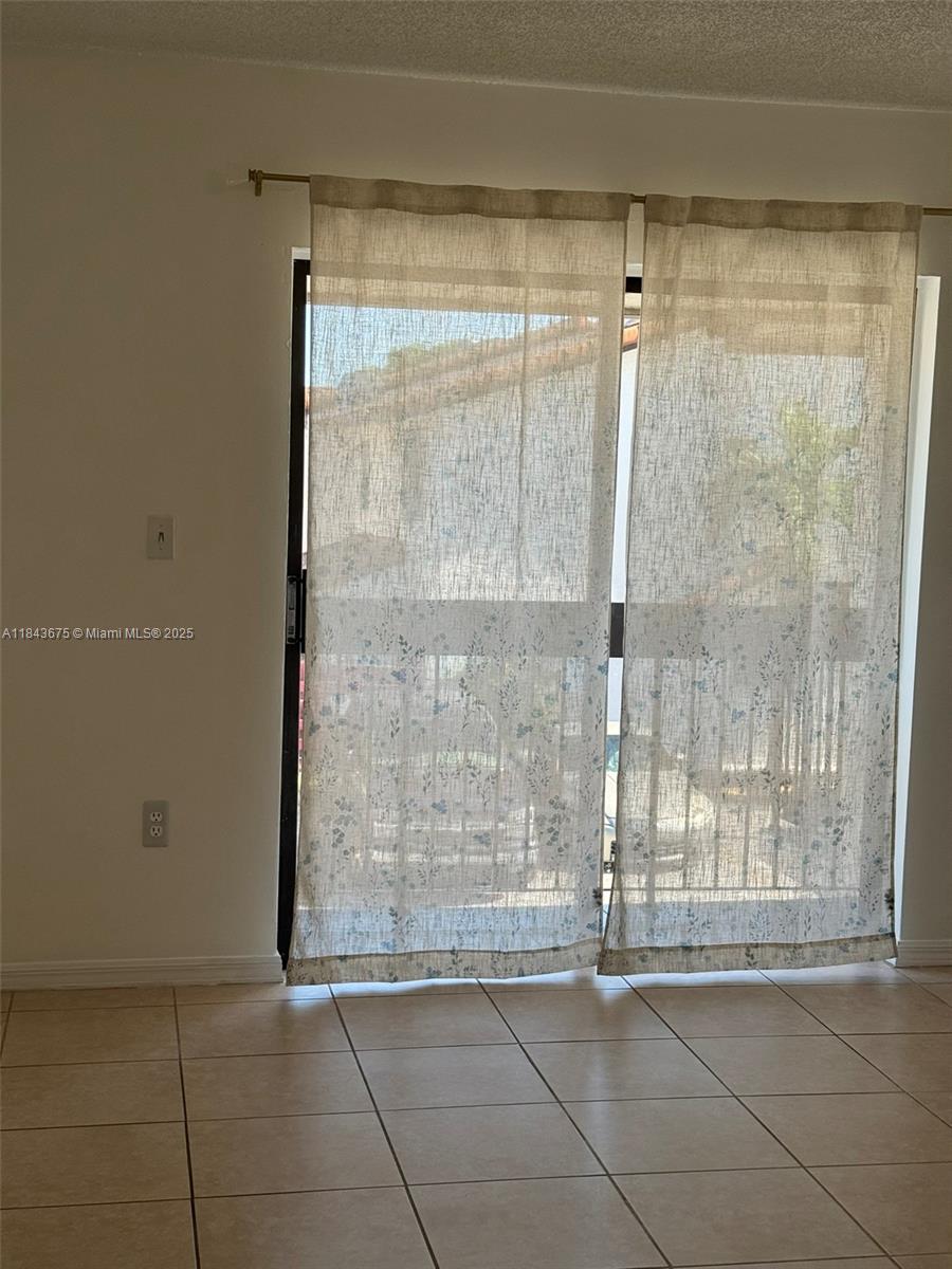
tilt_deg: -5.5
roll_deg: -2.1
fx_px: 1760
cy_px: 634
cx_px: 476
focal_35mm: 48
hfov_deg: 30.3
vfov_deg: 39.7
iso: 64
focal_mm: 6.76
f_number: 1.78
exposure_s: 1/577
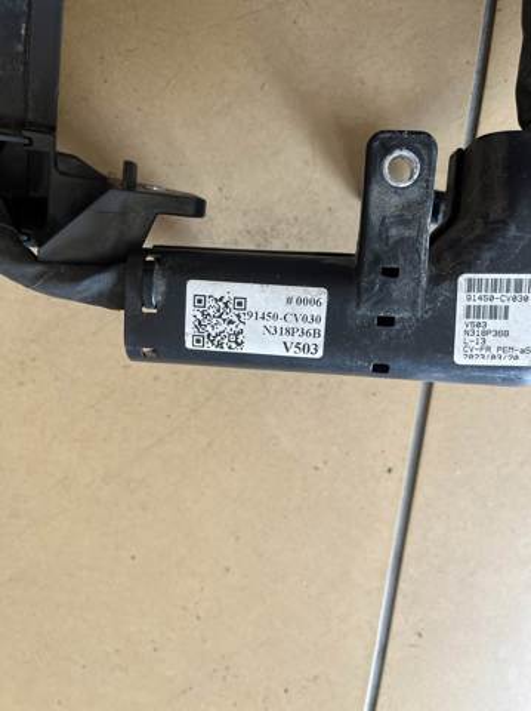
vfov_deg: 67.4
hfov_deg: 53.0
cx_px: 266
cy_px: 356
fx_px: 533
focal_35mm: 26
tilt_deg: -78.2
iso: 125
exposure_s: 1/118
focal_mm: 5.1
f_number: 1.6
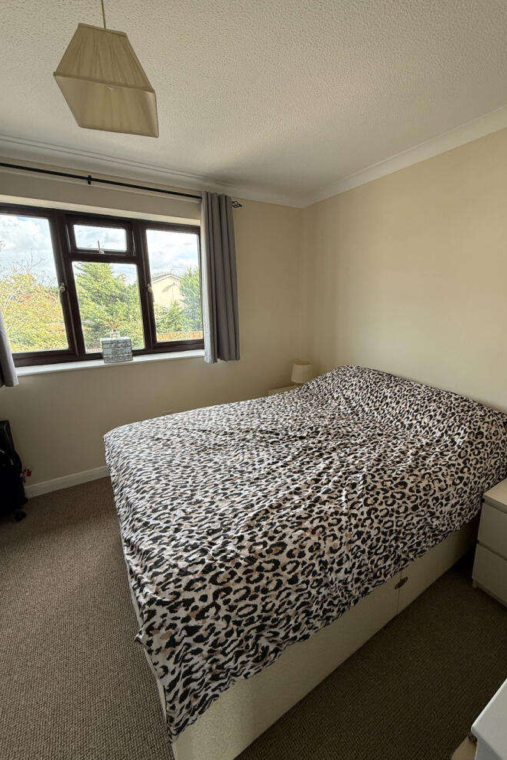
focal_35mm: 15
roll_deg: +0.2
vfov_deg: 100.4
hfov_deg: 77.0
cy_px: 370
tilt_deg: -12.3
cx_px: 283
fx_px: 317
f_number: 2.2
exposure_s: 1/99
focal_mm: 2.22
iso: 100
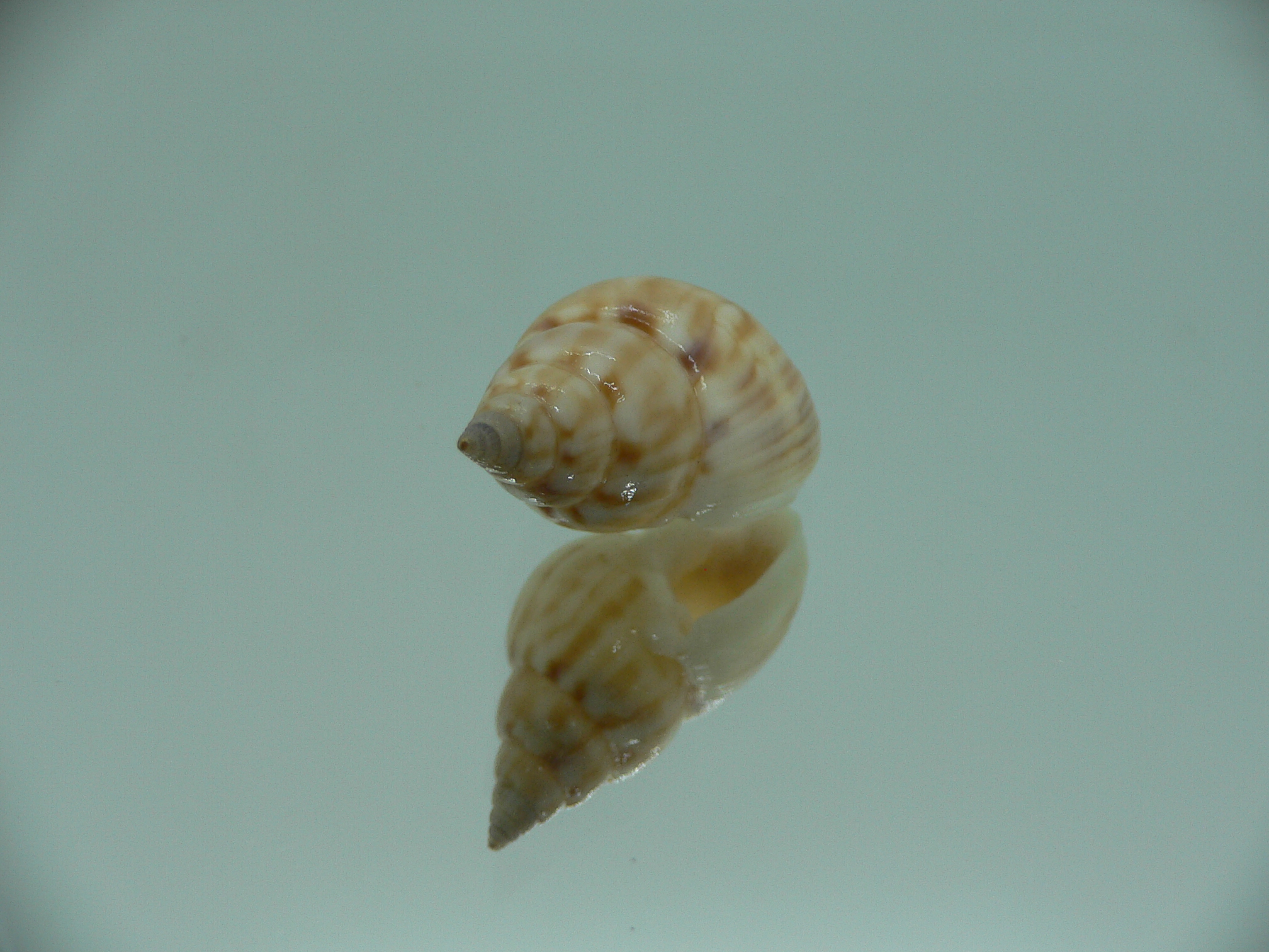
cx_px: 634
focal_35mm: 35
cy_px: 476
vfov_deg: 40.7
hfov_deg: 52.6
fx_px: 1283
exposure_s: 1/60
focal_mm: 4.6
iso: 80
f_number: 2.8
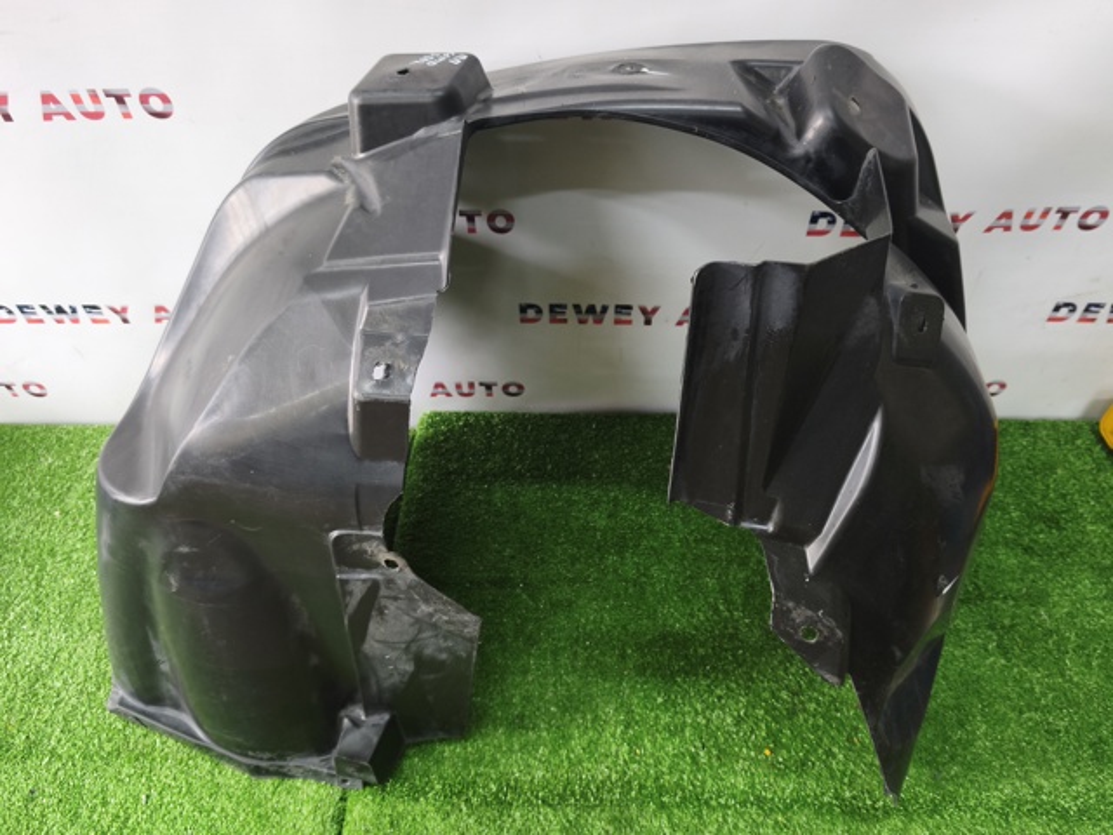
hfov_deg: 73.9
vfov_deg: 58.9
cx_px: 556
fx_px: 740
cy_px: 418
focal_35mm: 23
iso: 400
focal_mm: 5.35
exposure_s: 1/50
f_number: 1.7
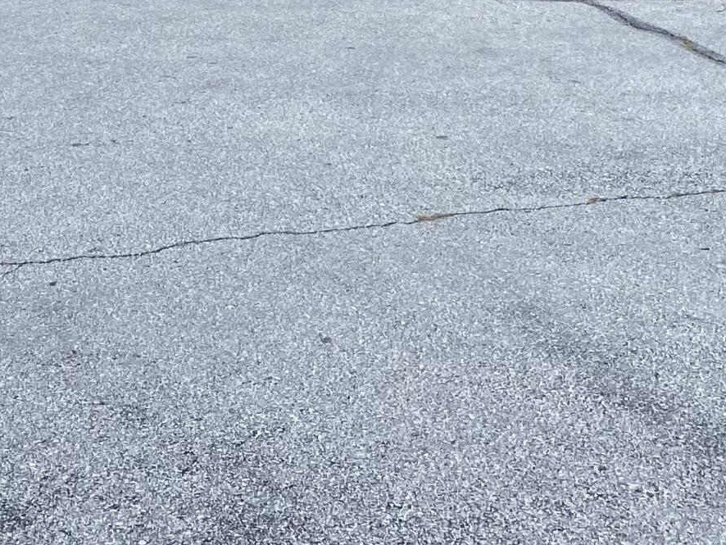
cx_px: 61
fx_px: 1846
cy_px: -342
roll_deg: -0.6
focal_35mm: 88
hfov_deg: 21.7
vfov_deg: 15.2
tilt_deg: -2.7
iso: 32
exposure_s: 1/1063
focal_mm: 4.25
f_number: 1.8
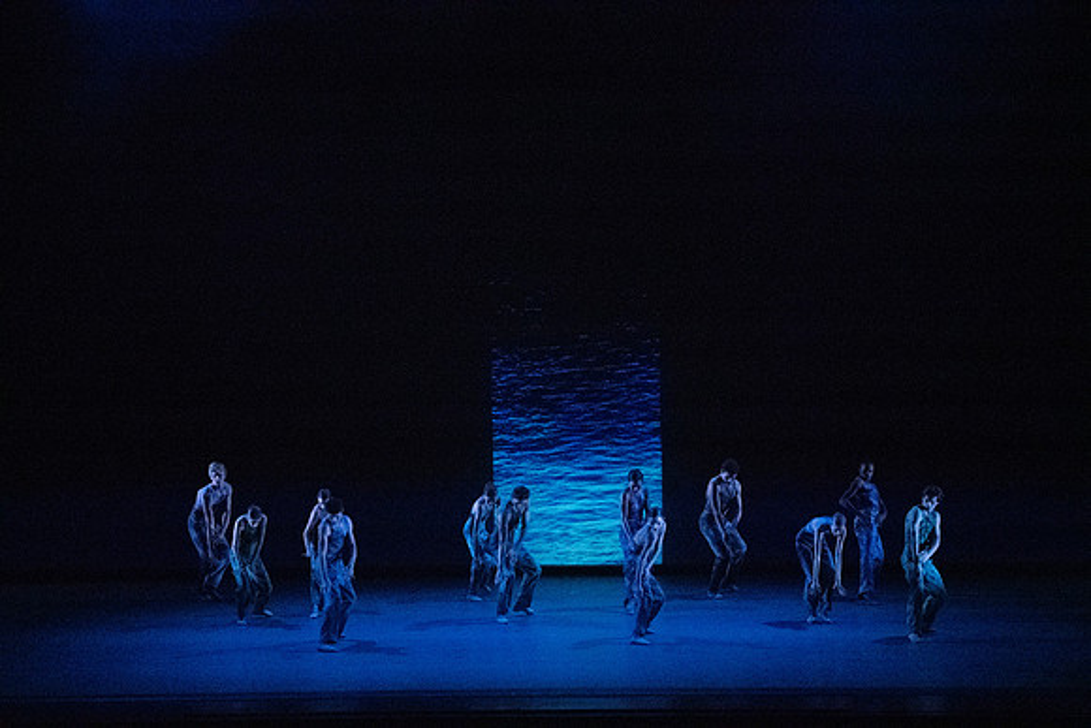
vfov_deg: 10.0
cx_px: 546
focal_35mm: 137
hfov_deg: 15.0
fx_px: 4153
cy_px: 364
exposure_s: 1/400
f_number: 5.6
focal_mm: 137
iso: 25600
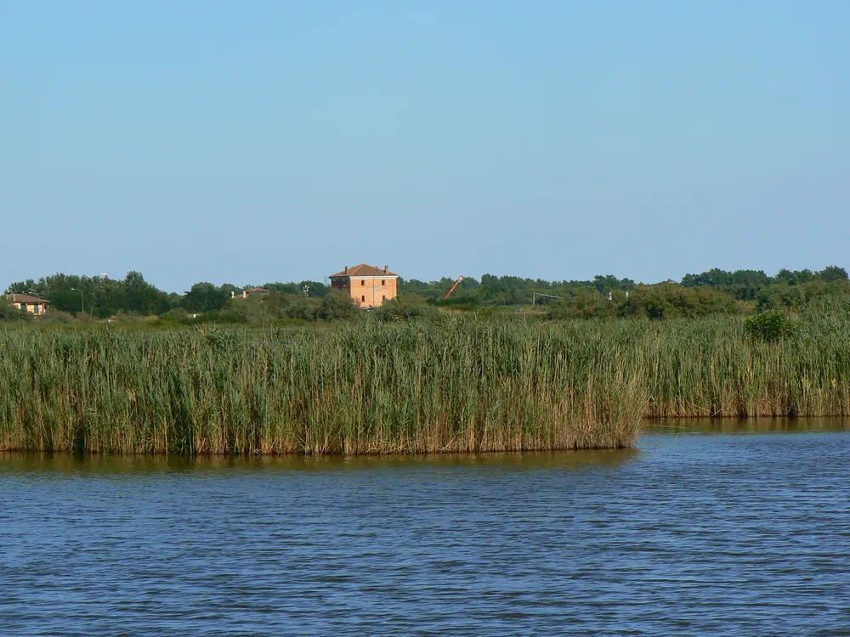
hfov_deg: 11.3
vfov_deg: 8.5
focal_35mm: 175
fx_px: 4297
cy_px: 318
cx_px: 425
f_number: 7.1
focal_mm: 29.1
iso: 80
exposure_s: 1/500
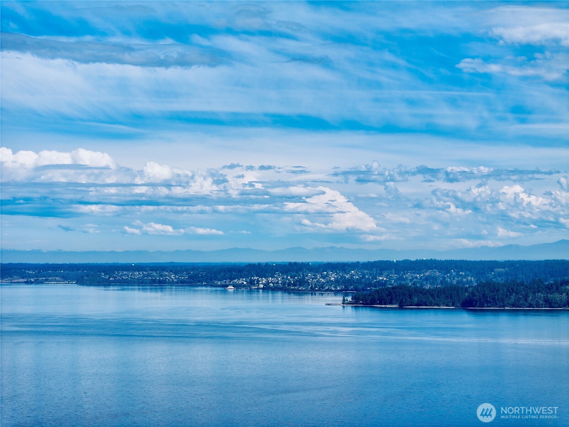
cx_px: 284
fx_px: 1151
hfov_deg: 27.8
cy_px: 214
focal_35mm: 70
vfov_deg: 21.0
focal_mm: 19.35
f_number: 2.8
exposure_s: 1/1250
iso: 100
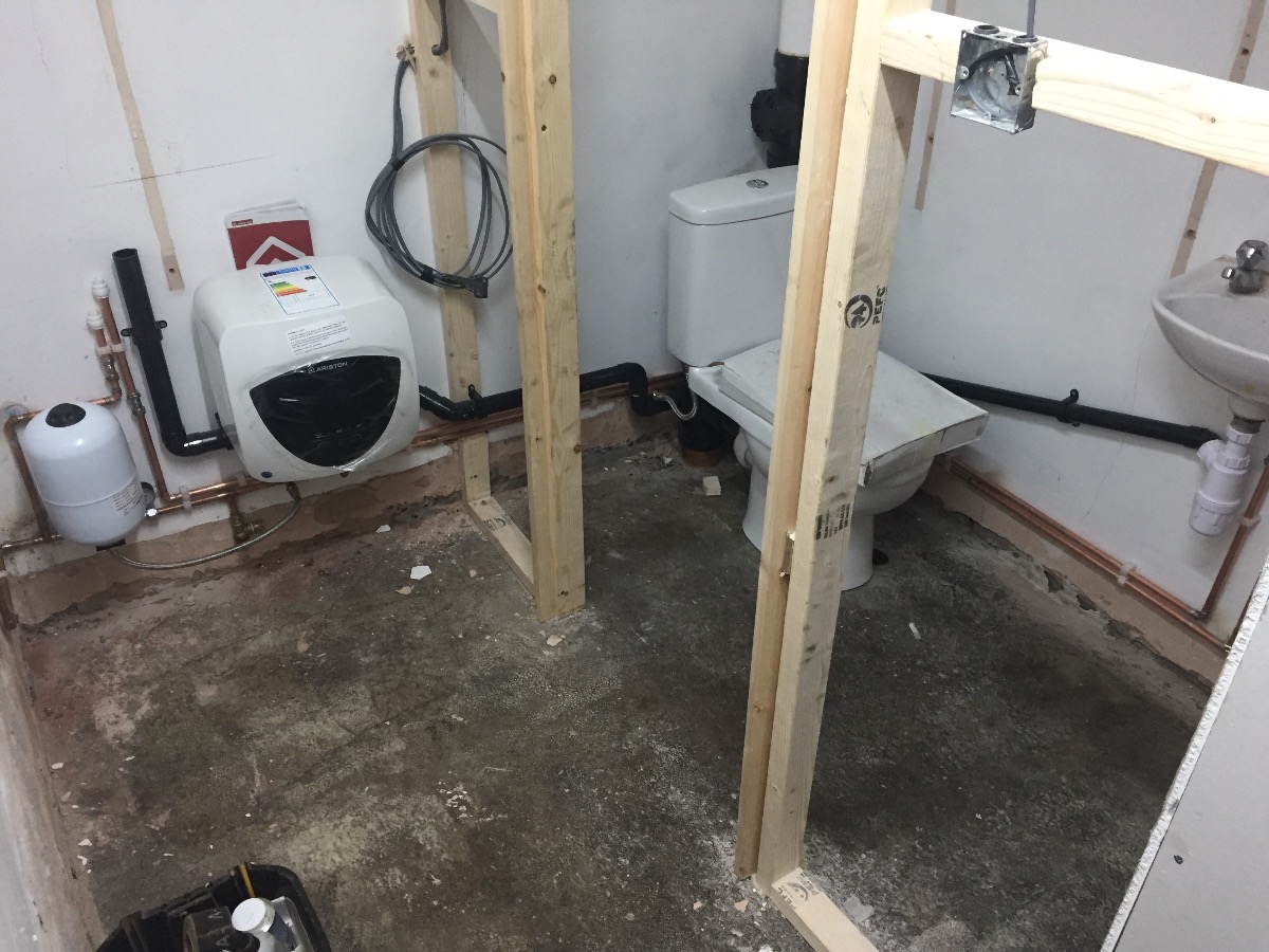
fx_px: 1063
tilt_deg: -34.3
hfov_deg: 61.7
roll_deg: +1.9
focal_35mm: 29
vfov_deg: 48.2
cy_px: 476
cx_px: 634
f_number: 2.2
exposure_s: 1/33
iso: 200
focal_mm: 4.15
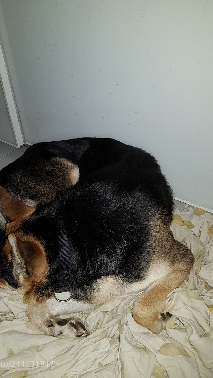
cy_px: 190
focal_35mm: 29
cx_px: 72
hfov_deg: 39.7
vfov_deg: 66.1
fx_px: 291
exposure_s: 1/38
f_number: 1.7
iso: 80
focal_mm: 4.2
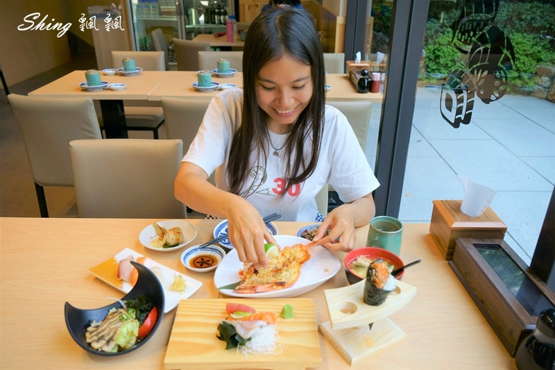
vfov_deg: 44.9
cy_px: 185
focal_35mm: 29
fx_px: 447
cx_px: 278
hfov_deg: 63.7
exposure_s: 1/60
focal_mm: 29
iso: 200
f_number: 5
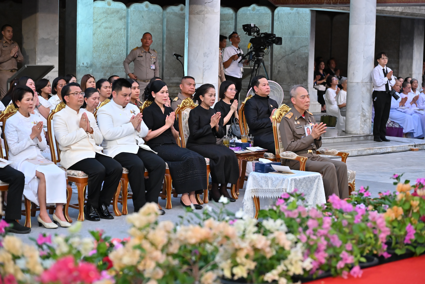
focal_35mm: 75
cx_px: 212
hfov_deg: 27.0
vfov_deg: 18.2
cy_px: 142
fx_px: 885
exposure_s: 1/160
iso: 2000
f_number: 4
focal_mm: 75
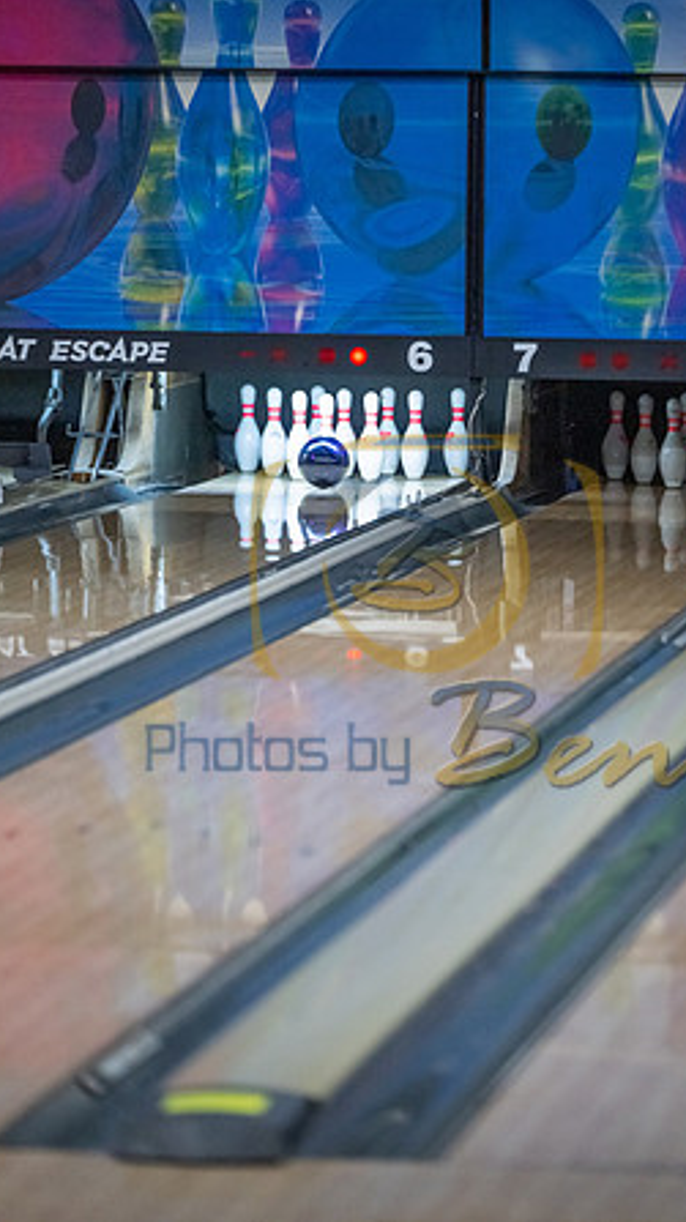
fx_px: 6832
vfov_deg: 10.2
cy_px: 610
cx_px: 394
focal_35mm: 211
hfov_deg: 5.7
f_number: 2.8
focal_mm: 200
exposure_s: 1/1000
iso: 4000
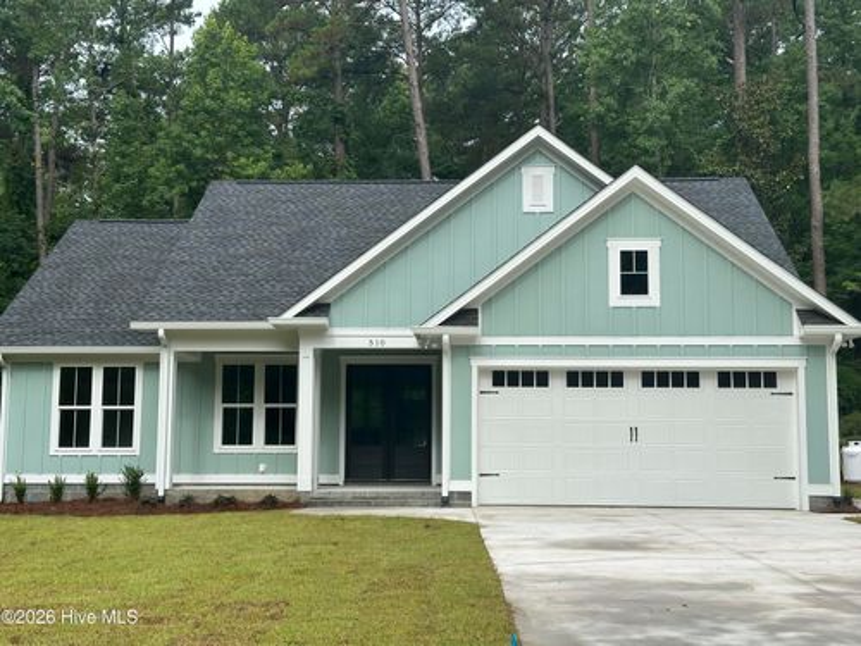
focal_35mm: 48
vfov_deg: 30.3
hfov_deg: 39.7
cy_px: 323
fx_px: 1194
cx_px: 430
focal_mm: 6.86
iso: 64
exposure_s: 1/1639
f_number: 1.78
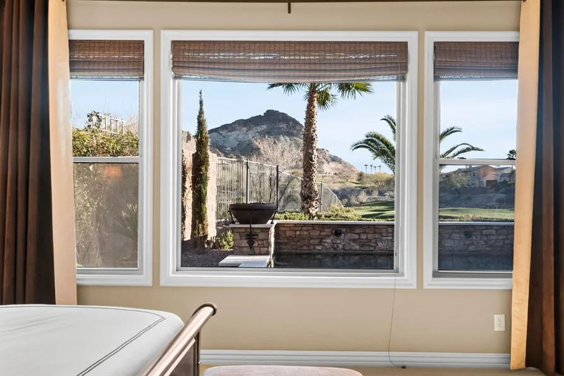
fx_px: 486
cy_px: 201
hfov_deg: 60.3
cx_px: 293
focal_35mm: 31
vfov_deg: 42.3
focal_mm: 18
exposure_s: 1/50
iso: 400
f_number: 8
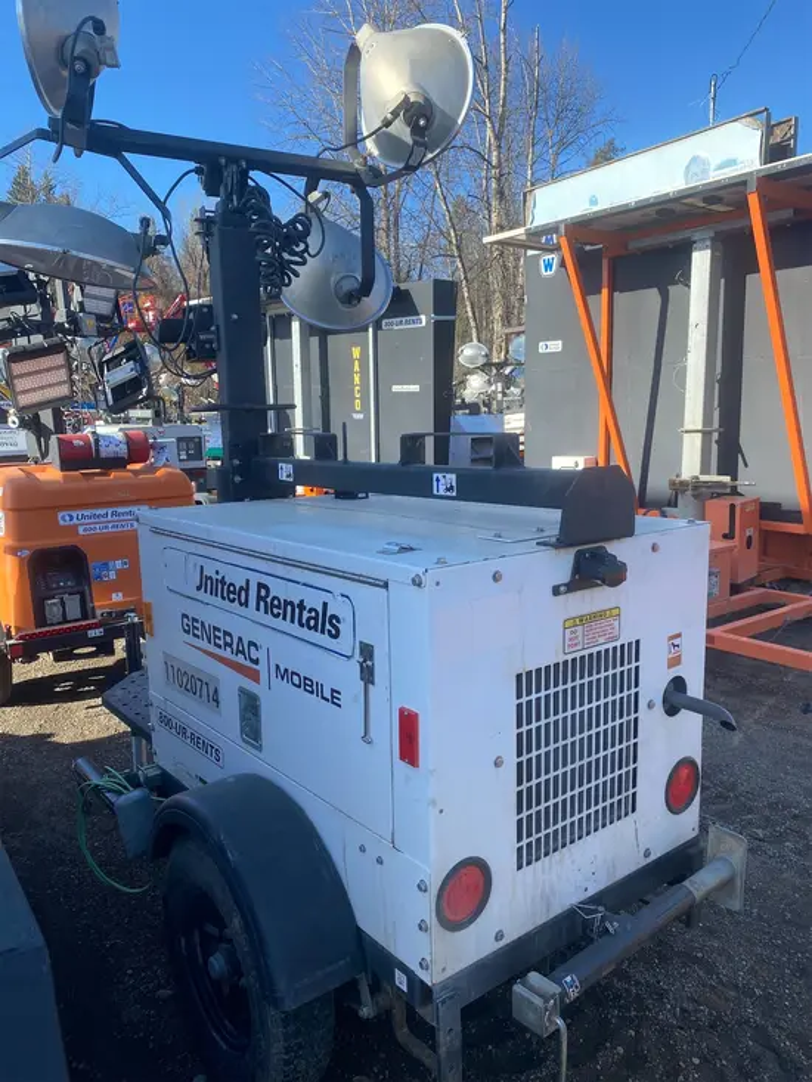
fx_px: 813
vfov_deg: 67.3
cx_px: 406
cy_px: 541
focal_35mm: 26
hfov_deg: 53.1
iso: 32
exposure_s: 1/852
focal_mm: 4.25
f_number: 1.8
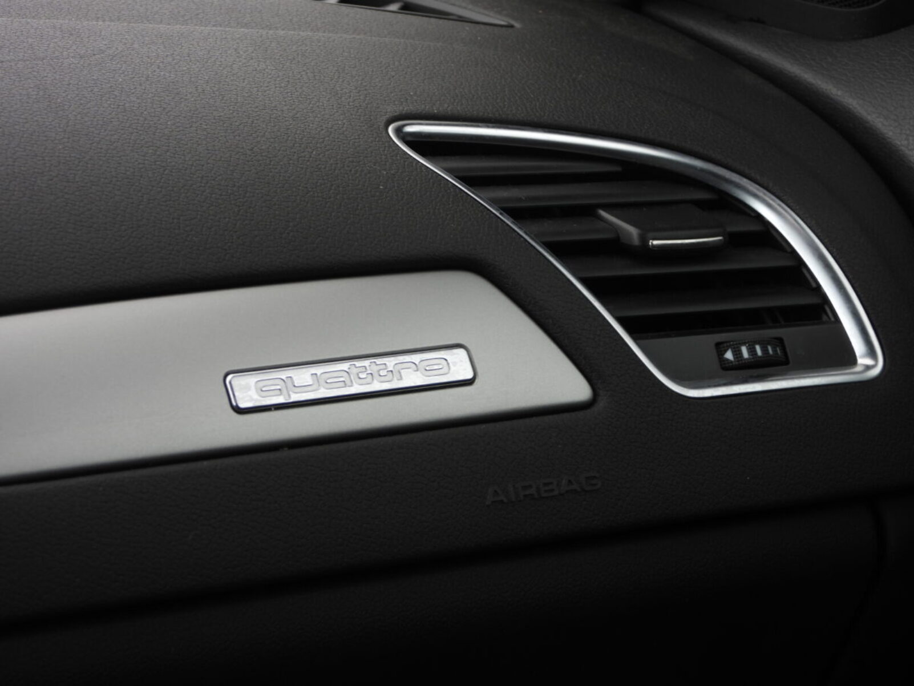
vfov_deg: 10.2
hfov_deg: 13.6
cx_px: 457
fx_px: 3829
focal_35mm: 145
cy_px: 343
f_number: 4
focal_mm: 26.1
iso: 100
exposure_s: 1/100
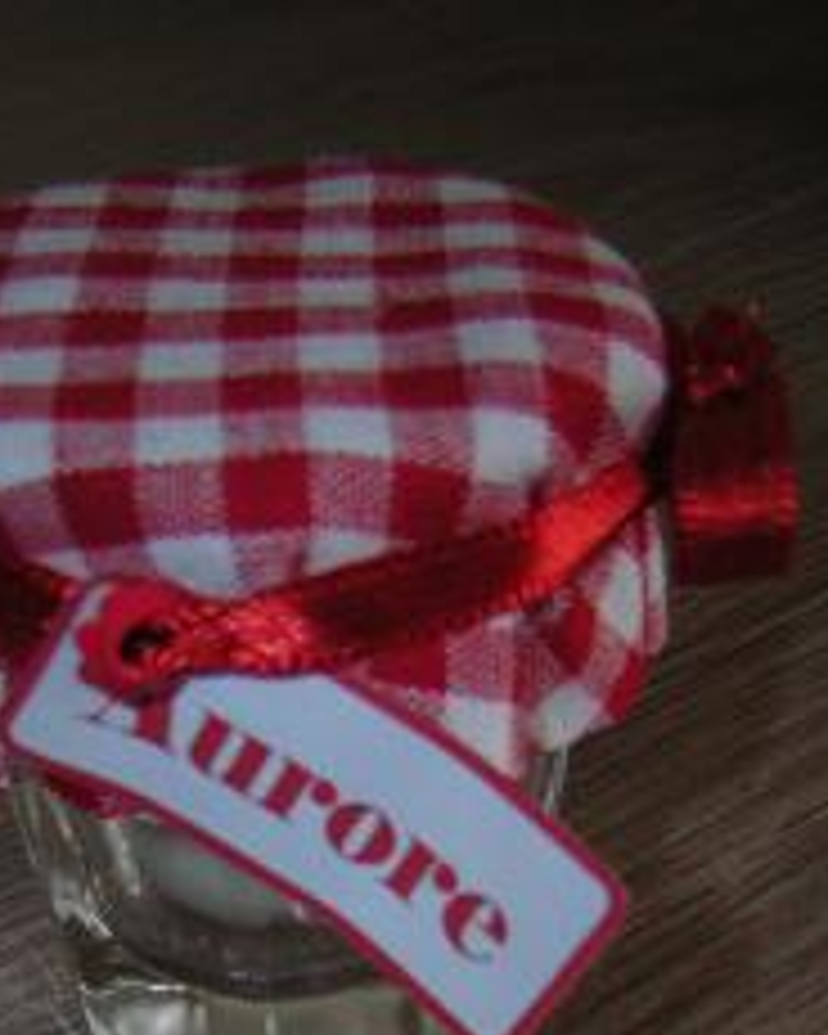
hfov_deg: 25.0
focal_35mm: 61
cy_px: 864
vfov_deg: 30.0
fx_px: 1869
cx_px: 364
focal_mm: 4.7
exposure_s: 1/60.1
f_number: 2.6
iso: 50
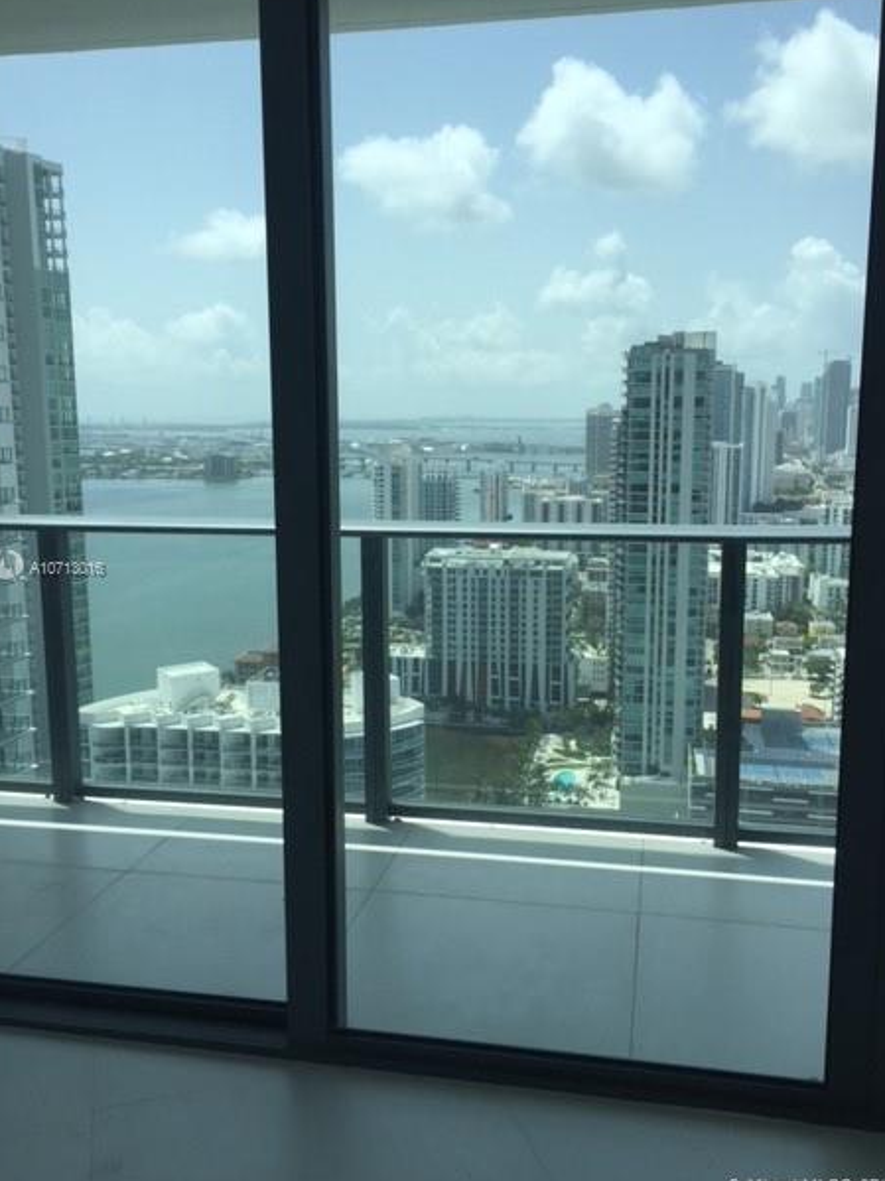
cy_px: 570
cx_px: 455
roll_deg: +0.2
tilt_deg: -7.0
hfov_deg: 45.4
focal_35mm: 31
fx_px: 1057
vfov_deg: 58.3
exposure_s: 1/1883
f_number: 2.2
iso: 32
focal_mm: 4.15
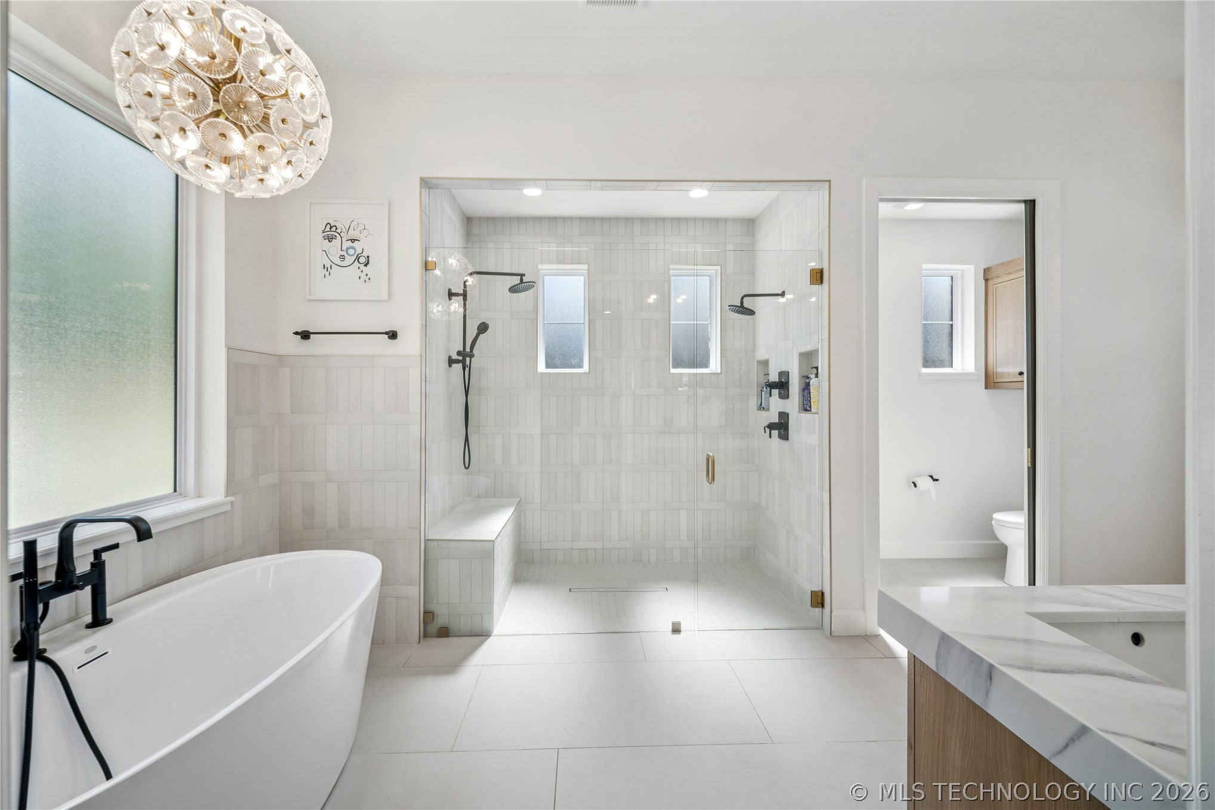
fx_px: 472
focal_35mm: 14
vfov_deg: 81.2
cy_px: 405
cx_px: 608
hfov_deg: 104.3
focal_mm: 14
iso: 640
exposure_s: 1/80
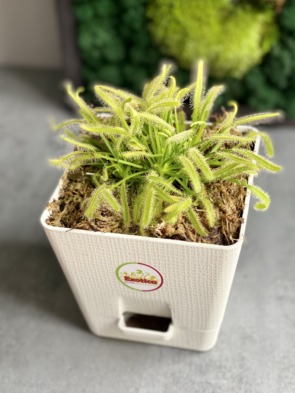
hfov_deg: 25.2
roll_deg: +1.5
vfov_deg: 33.2
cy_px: 218
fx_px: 659
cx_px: 154
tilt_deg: -42.9
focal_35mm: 58
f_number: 2
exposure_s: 1/122
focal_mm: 6
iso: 125
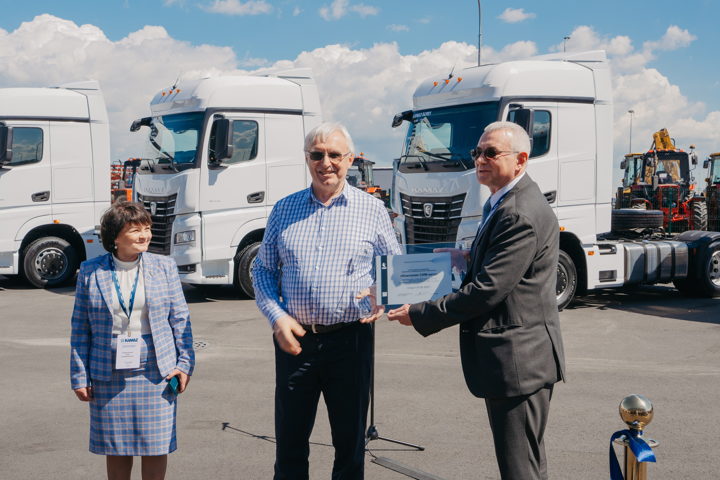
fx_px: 820
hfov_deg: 47.4
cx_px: 360
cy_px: 240
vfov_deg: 32.6
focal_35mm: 41
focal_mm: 41
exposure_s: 1/125
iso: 160
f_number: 13
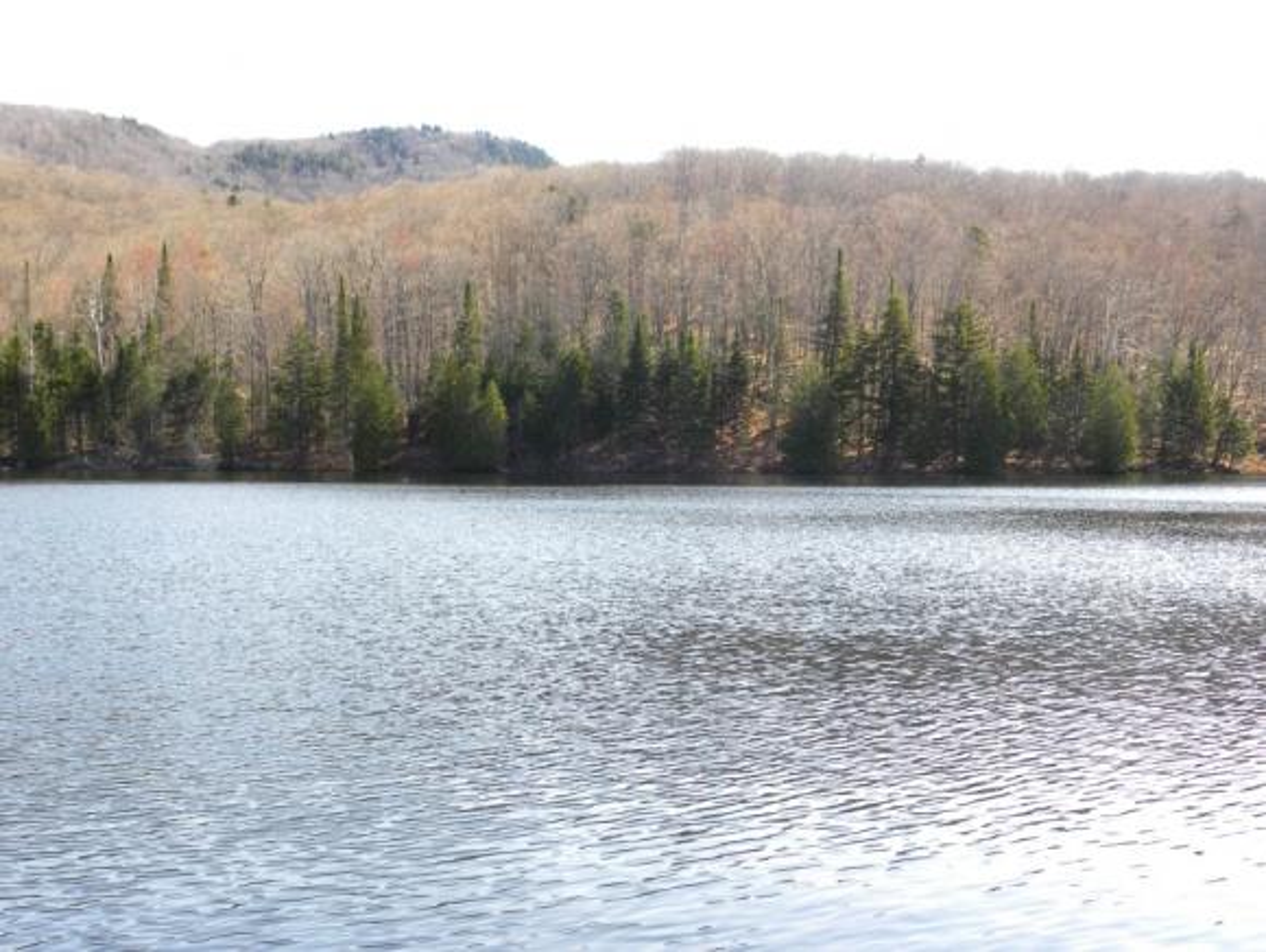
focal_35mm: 46
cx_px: 633
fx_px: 1684
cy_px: 476
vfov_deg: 31.6
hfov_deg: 41.2
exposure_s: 1/143
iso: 64
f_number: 3.5
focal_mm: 8.2
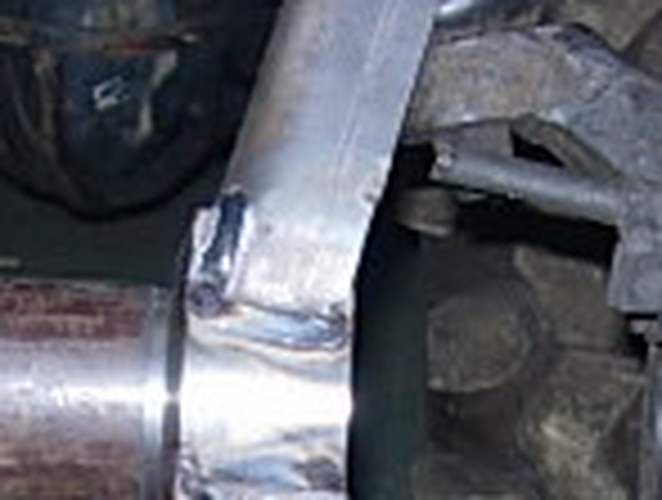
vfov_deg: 8.9
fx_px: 3163
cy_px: 608
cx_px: 464
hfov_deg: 11.9
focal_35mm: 165
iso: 79
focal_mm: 7.8
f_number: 2.8
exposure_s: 1/64
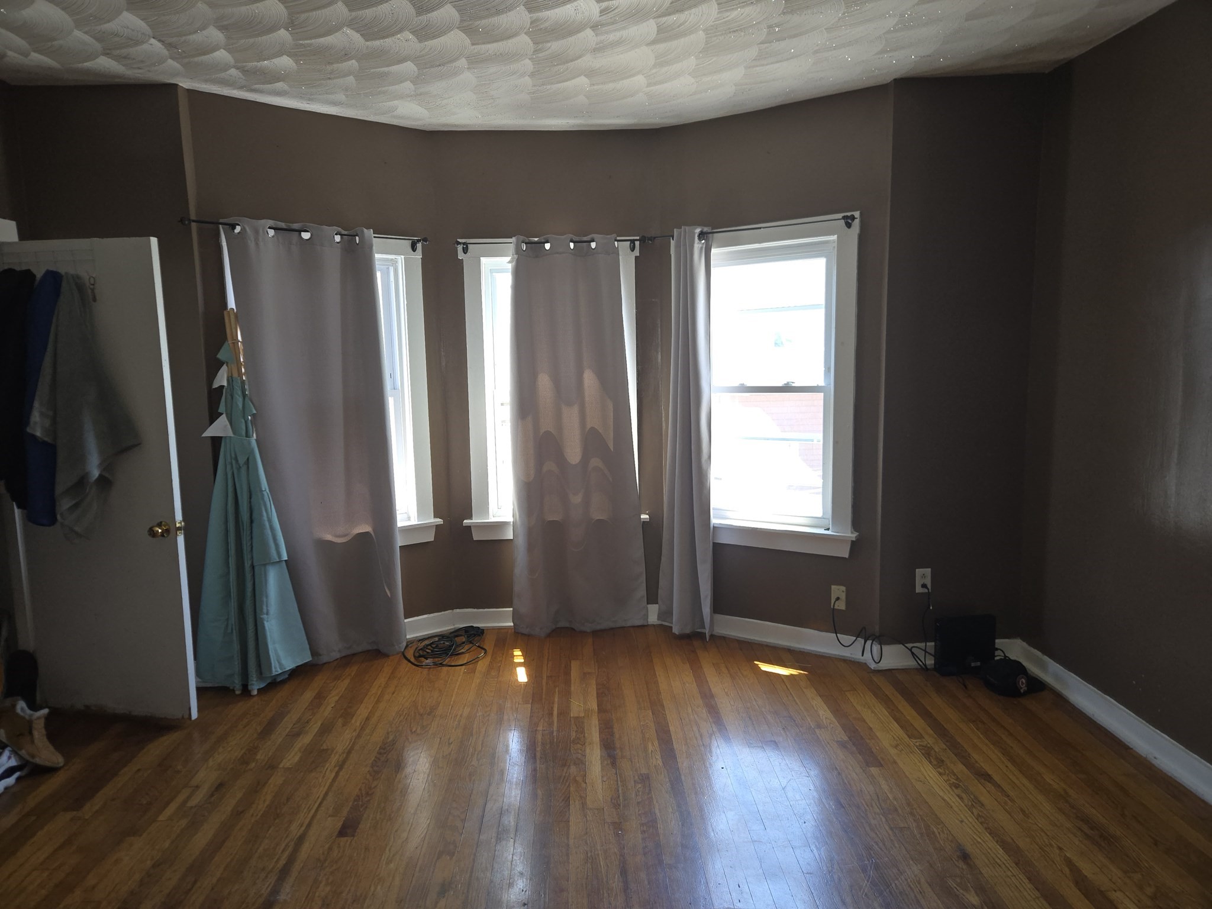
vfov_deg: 58.9
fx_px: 805
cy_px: 454
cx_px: 606
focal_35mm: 23
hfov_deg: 73.9
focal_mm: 5.4
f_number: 1.8
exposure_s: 1/60
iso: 80
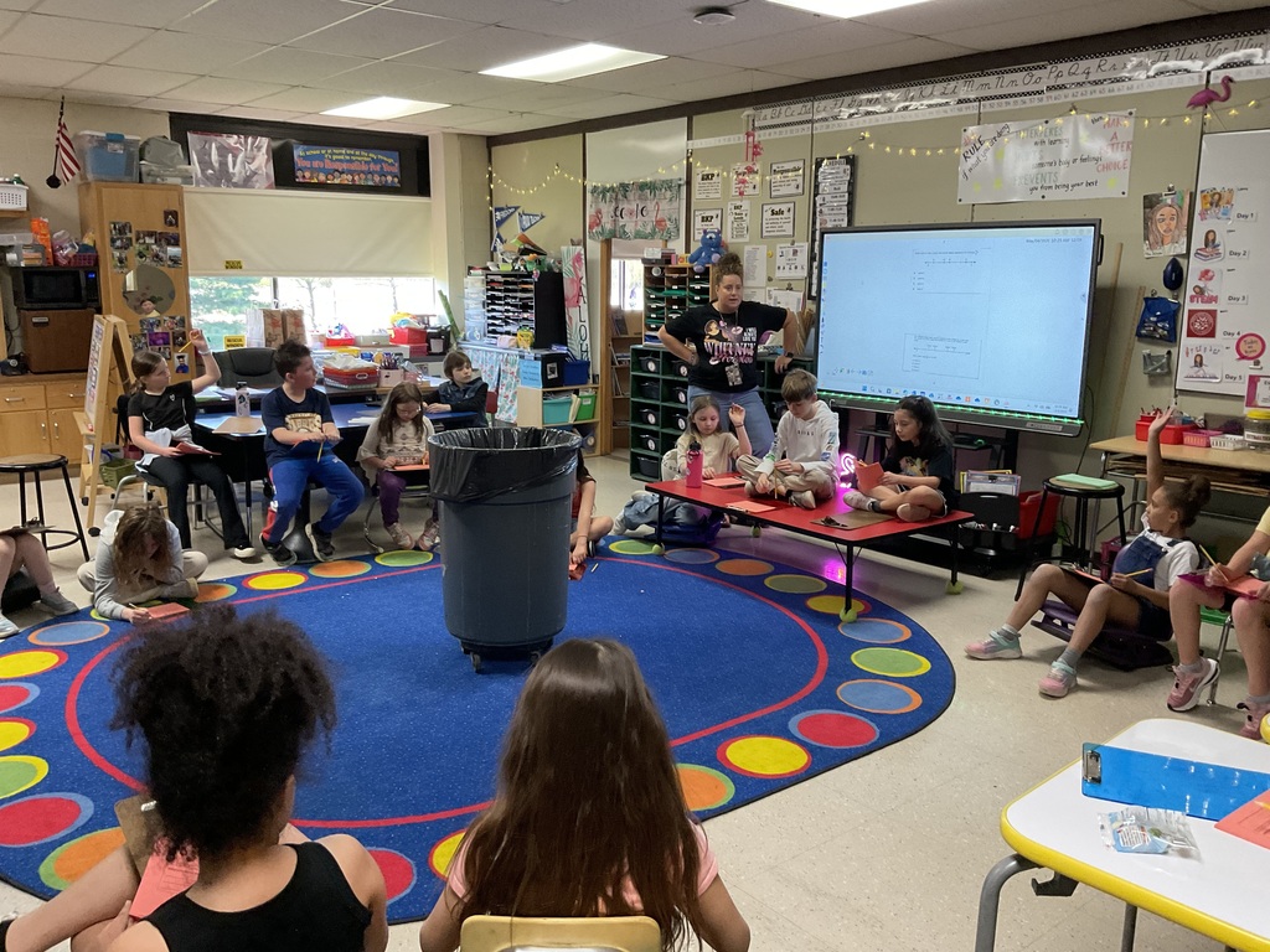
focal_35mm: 29
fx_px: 1064
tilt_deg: -11.9
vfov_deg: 48.2
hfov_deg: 61.7
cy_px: 476
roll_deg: -1.4
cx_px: 635
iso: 200
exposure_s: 1/60
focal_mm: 3
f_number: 1.8
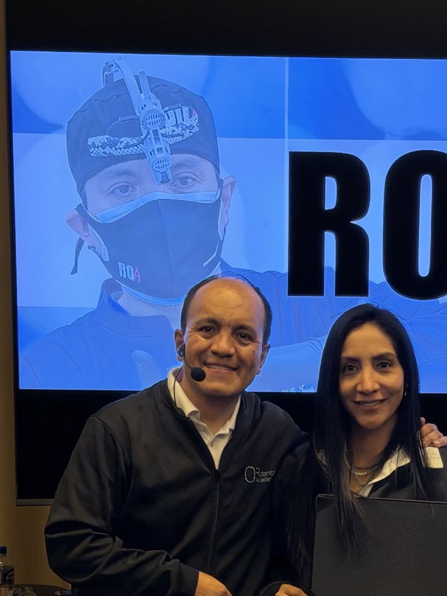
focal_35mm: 85
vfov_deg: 22.6
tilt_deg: -6.2
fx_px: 1463
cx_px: 303
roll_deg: -0.9
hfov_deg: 17.3
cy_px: 501
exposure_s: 1/60
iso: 64
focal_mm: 6.76
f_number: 1.78
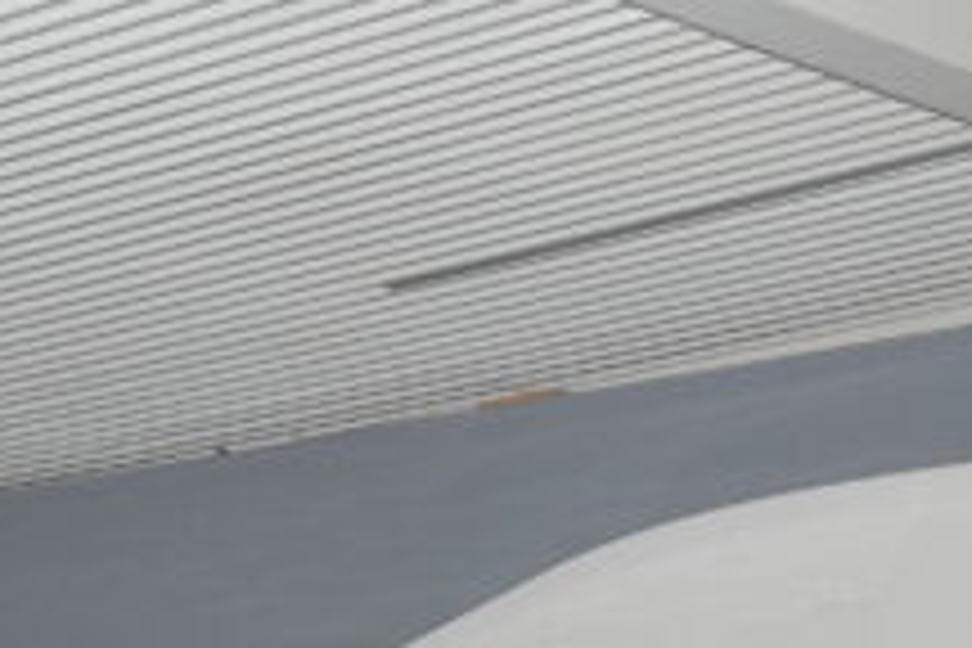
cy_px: 828
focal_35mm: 144
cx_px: -652
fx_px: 3882
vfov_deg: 9.4
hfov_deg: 13.2
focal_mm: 27
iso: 800
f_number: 8
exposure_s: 1/60
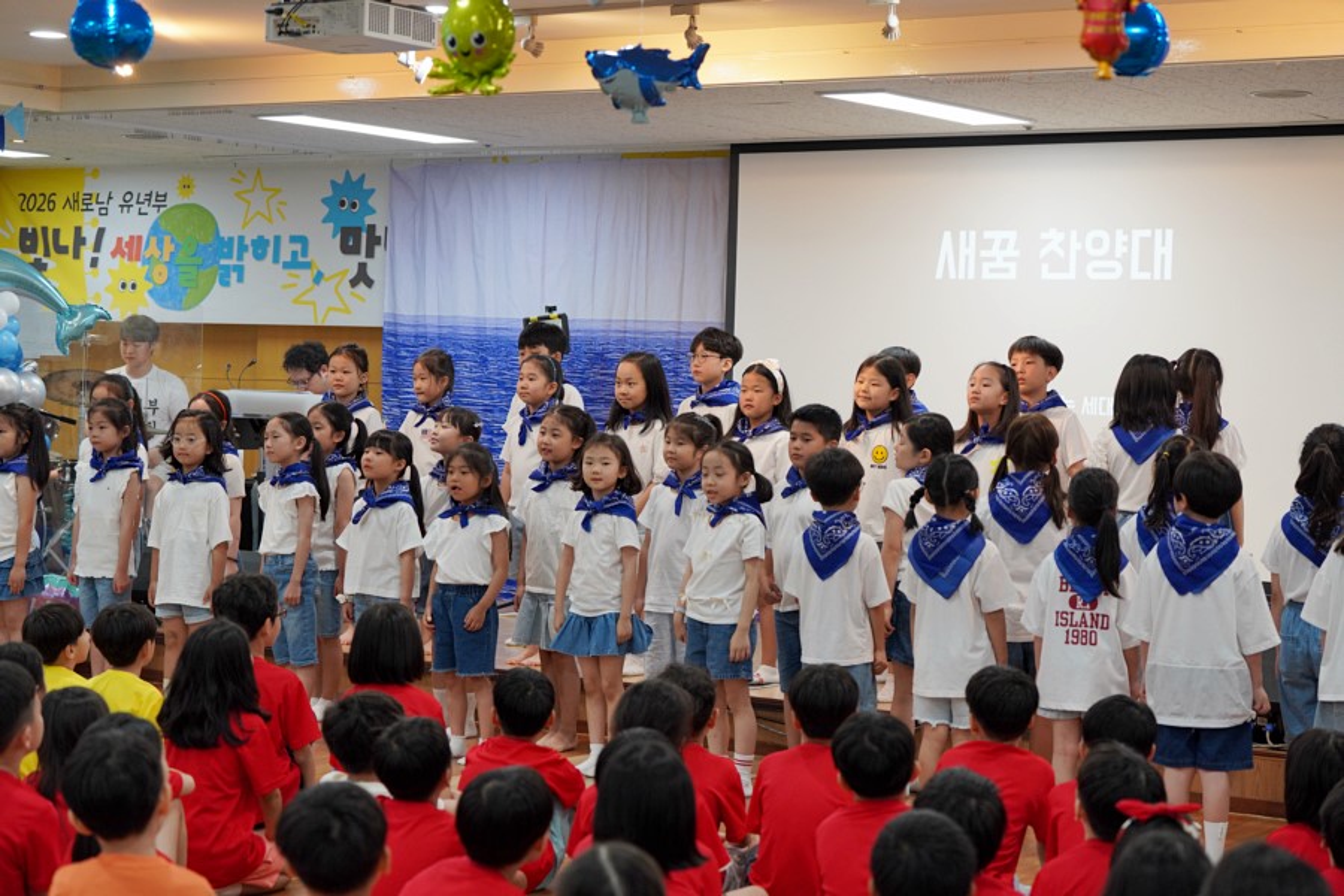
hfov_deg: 28.8
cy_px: 448
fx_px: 2613
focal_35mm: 70
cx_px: 672
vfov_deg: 19.5
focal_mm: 70
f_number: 4
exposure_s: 1/160
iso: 1250
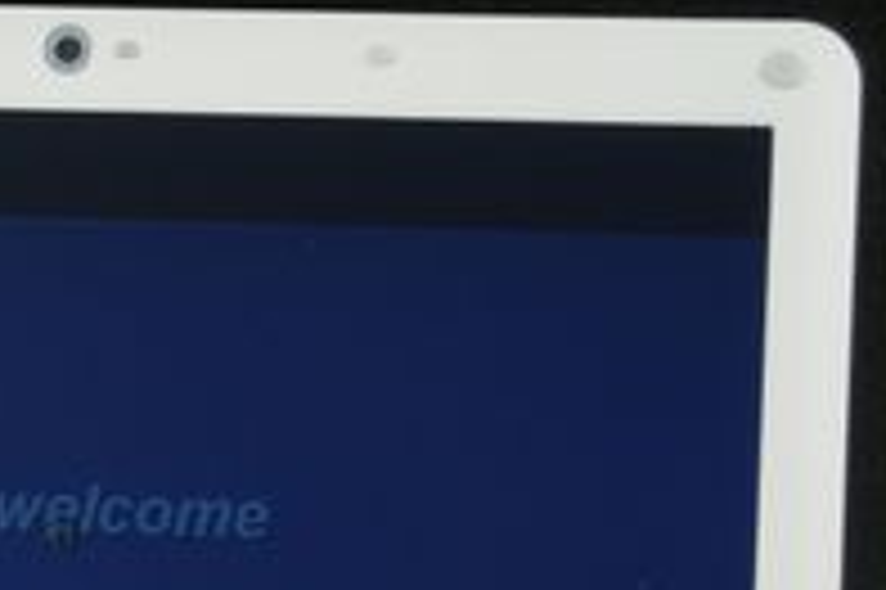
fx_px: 5656
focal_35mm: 230
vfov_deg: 5.9
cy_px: 795
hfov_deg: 8.9
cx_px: -72
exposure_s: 1/114
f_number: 4.3
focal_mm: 18.6
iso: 100
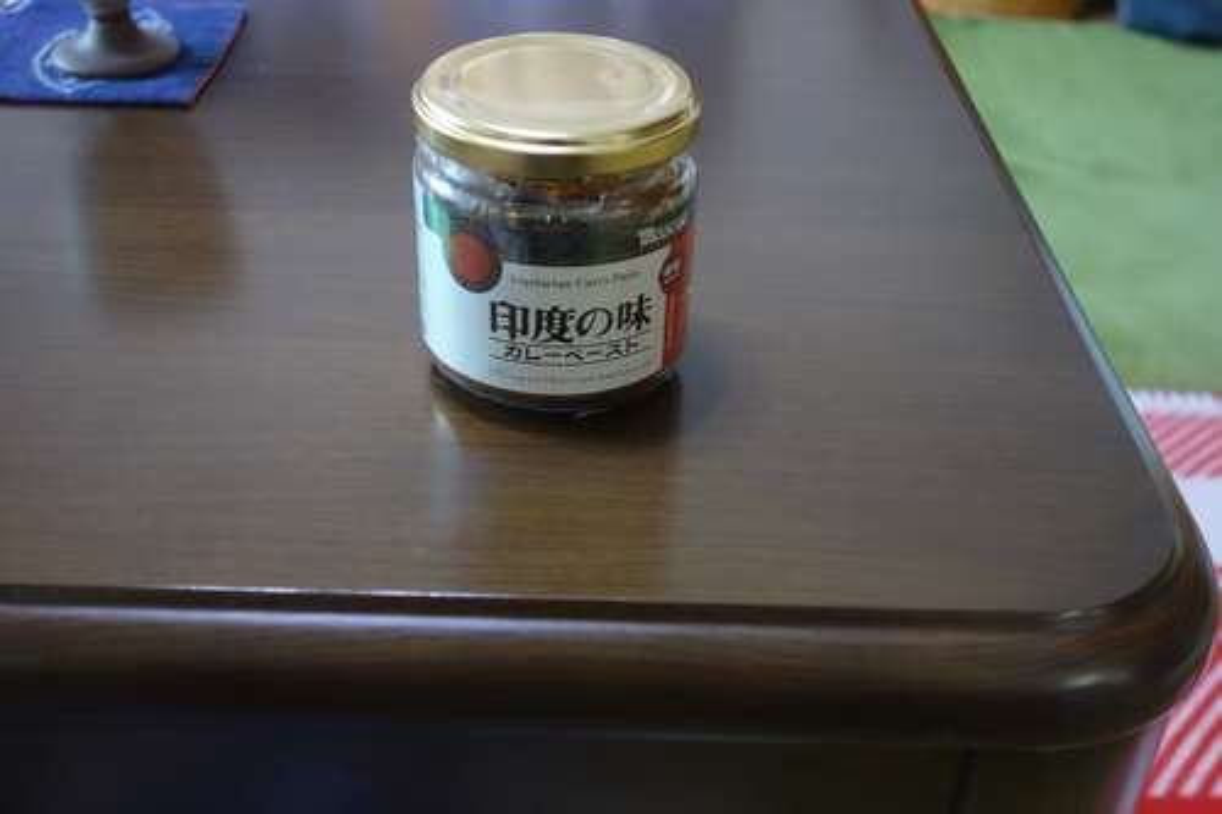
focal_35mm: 43
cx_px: 611
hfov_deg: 45.4
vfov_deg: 31.2
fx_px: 1459
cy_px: 407
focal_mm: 16.01
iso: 800
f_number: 3.2
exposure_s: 1/20
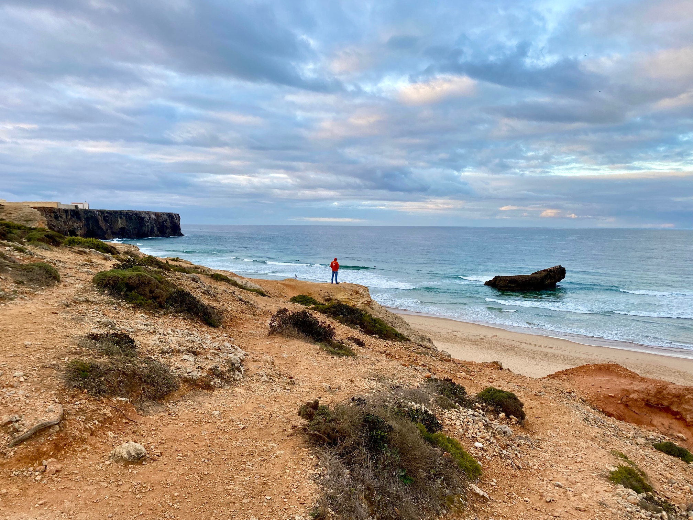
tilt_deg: -3.6
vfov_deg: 53.1
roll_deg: -0.6
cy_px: 260
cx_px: 346
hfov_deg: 67.3
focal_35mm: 26
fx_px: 521
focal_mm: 4.25
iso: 32
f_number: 1.8
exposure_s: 1/256
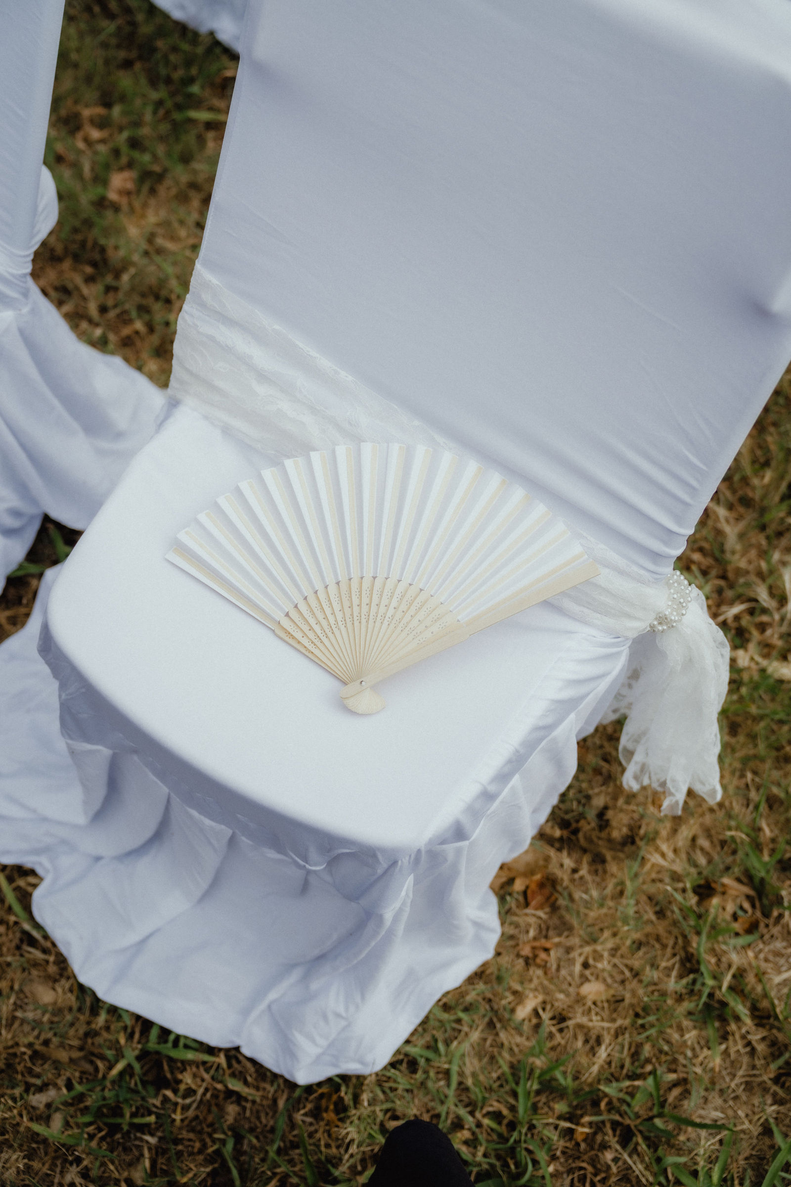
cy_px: 594
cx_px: 396
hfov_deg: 40.0
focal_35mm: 33
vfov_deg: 57.2
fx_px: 1088
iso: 100
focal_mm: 33
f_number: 2.8
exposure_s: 1/1000
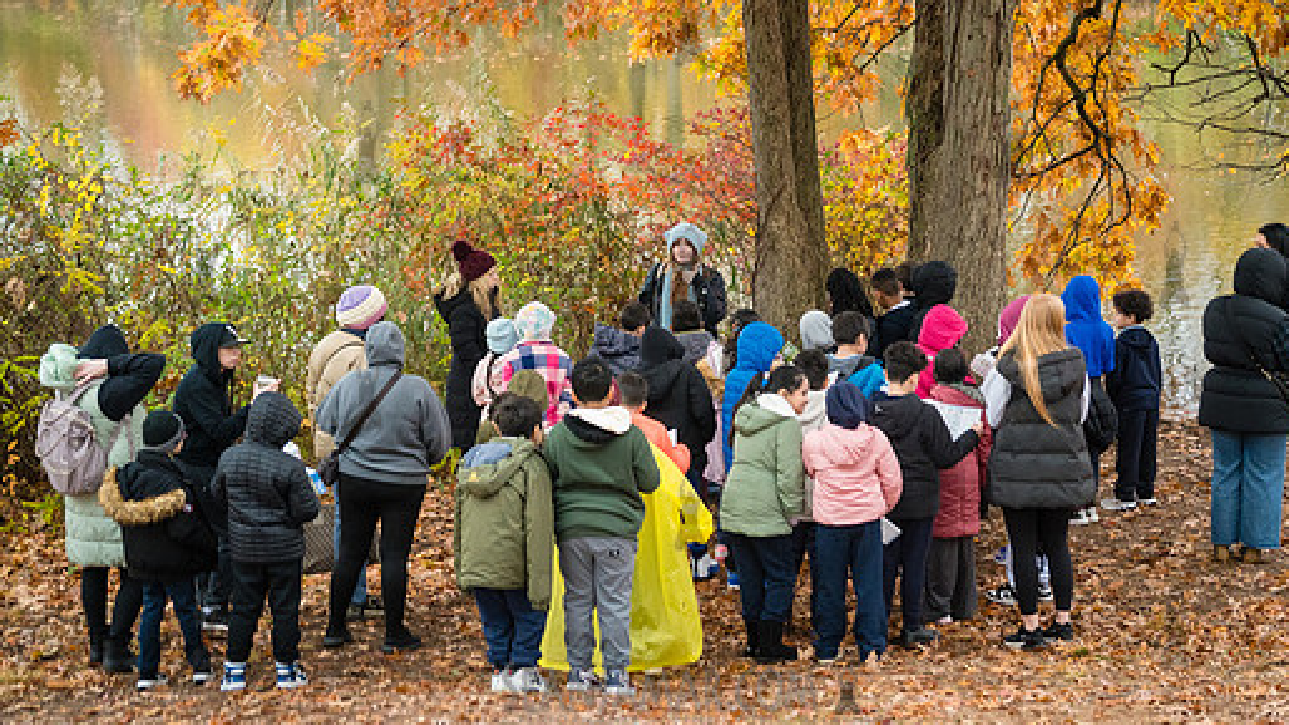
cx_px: 687
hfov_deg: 27.2
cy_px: 263
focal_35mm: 78
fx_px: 2666
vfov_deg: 15.5
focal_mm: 66
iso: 4000
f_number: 3.2
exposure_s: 1/320
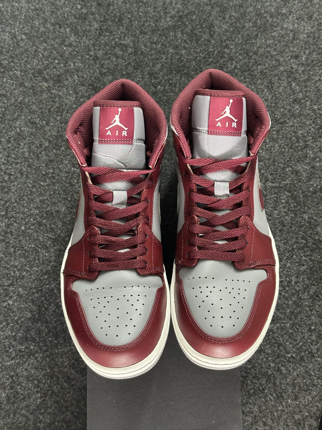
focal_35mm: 48
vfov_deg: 39.7
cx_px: 161
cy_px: 215
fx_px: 595
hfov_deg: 30.3
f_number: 1.78
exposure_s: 1/36
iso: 400
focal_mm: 6.86
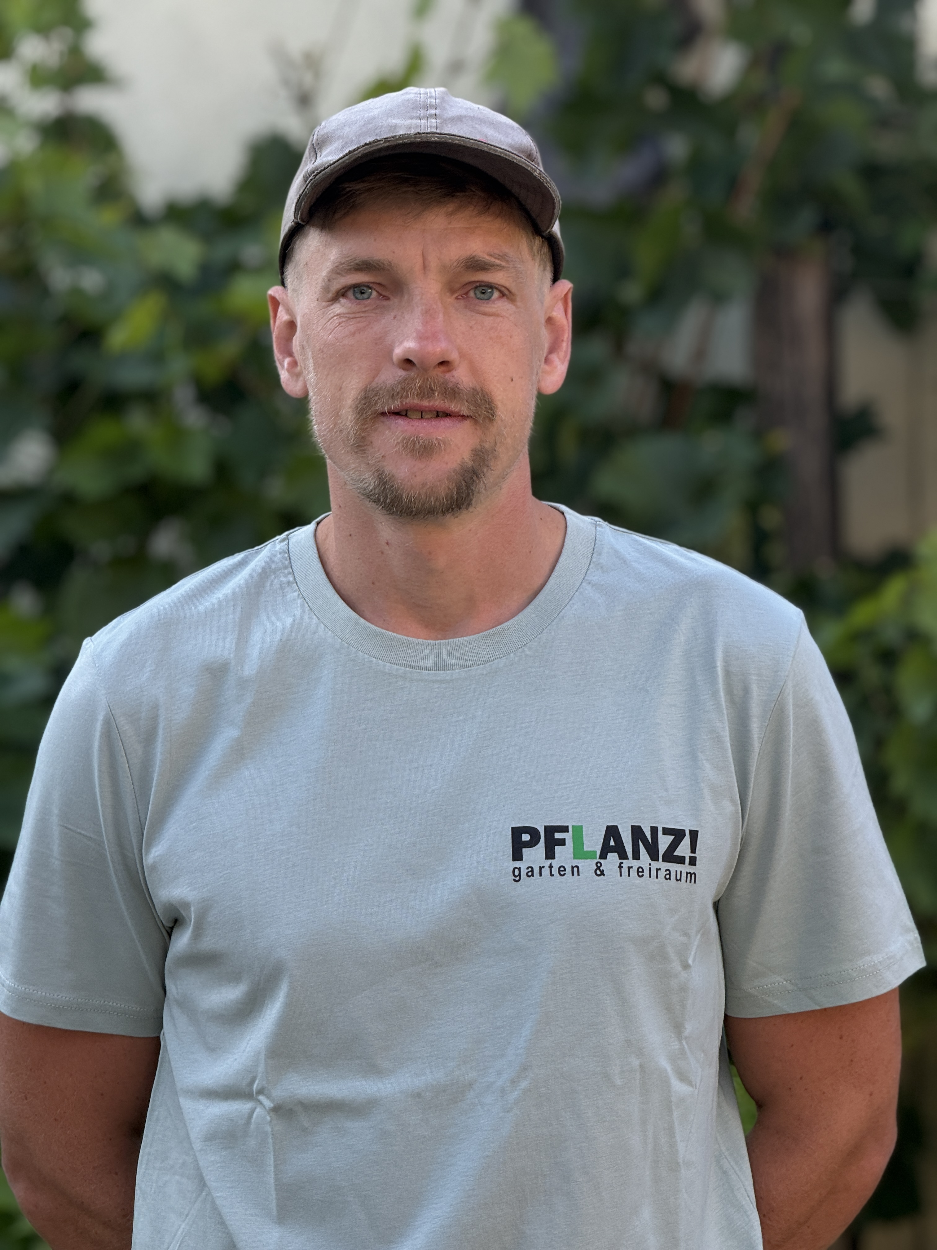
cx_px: 468
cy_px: 625
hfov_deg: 12.3
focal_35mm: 120
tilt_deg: +0.9
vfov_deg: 16.4
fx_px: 4331
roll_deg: -0.8
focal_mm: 15.66
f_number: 2.8
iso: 50
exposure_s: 1/146
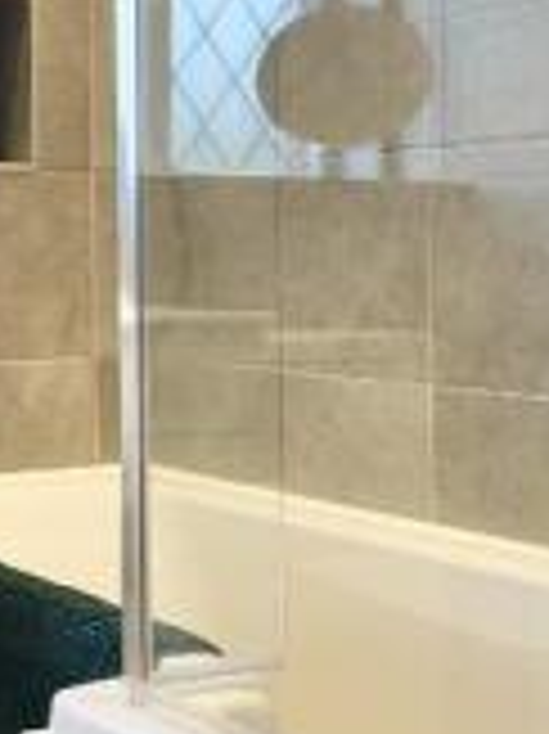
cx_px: -308
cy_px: 250
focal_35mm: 58
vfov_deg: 33.0
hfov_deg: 20.8
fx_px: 1228
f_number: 4.5
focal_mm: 10
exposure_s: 1/15
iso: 200
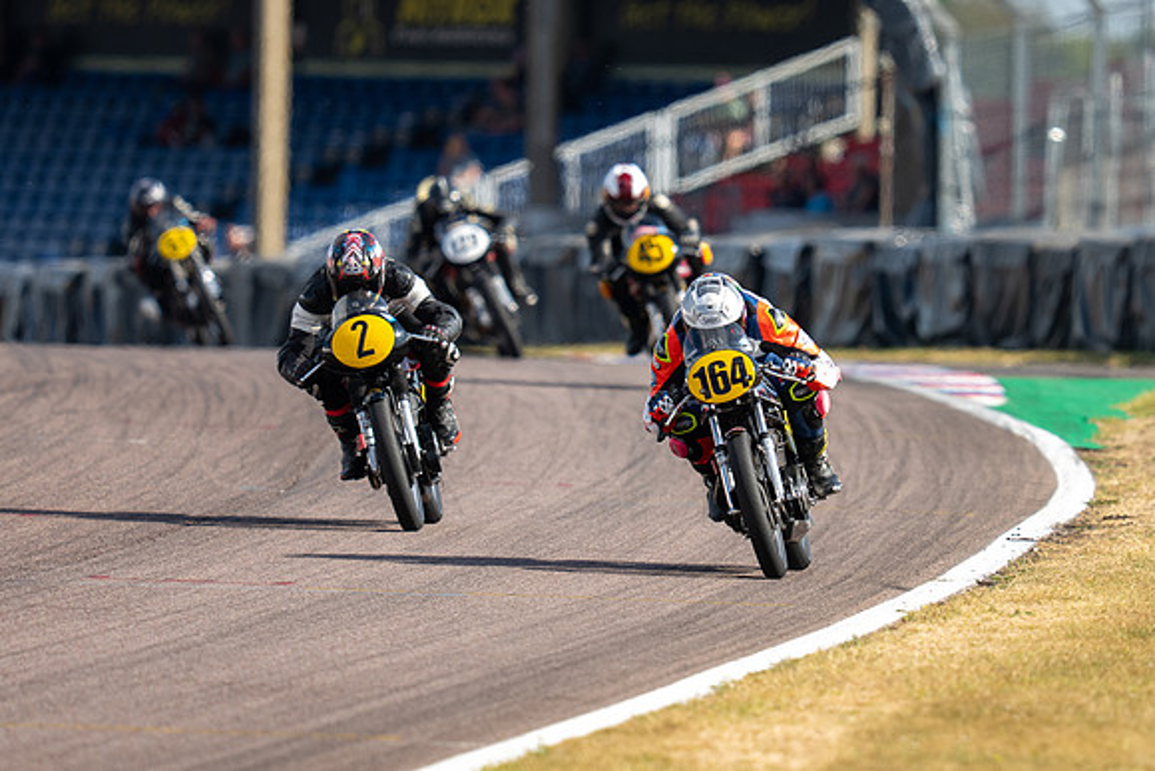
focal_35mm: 678
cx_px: 978
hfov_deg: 3.0
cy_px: 302
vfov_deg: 2.0
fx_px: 21748
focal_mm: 400
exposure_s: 1/500
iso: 50
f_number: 3.5
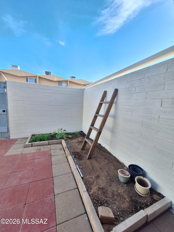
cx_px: 87
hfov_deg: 89.9
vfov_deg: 106.2
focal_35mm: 13
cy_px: 116
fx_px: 87
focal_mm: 1.74
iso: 40
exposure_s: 1/301
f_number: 2.2
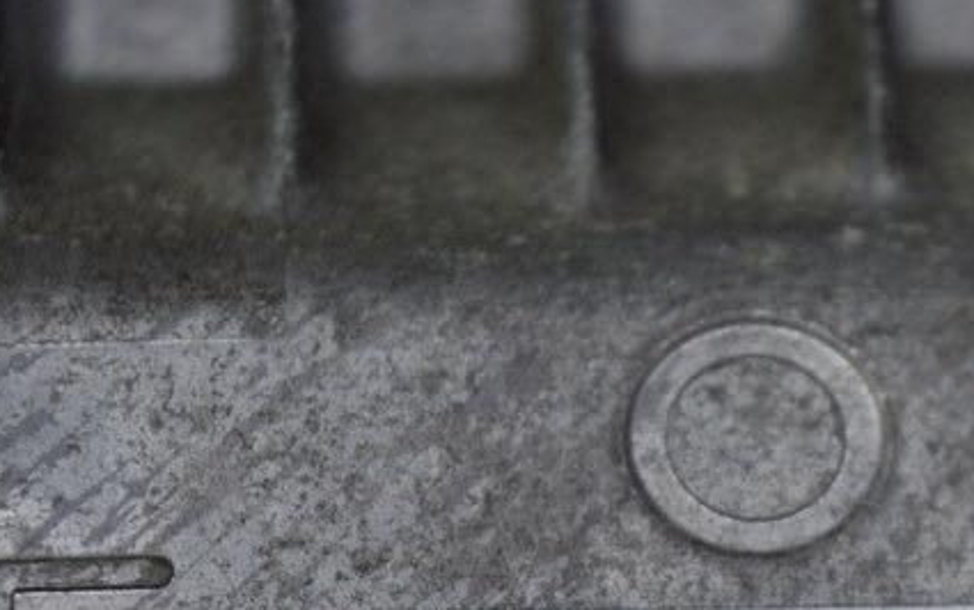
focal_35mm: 202
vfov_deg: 6.5
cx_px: 795
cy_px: 698
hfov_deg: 10.3
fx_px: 5370
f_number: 6.3
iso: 400
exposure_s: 1/60
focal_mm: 55
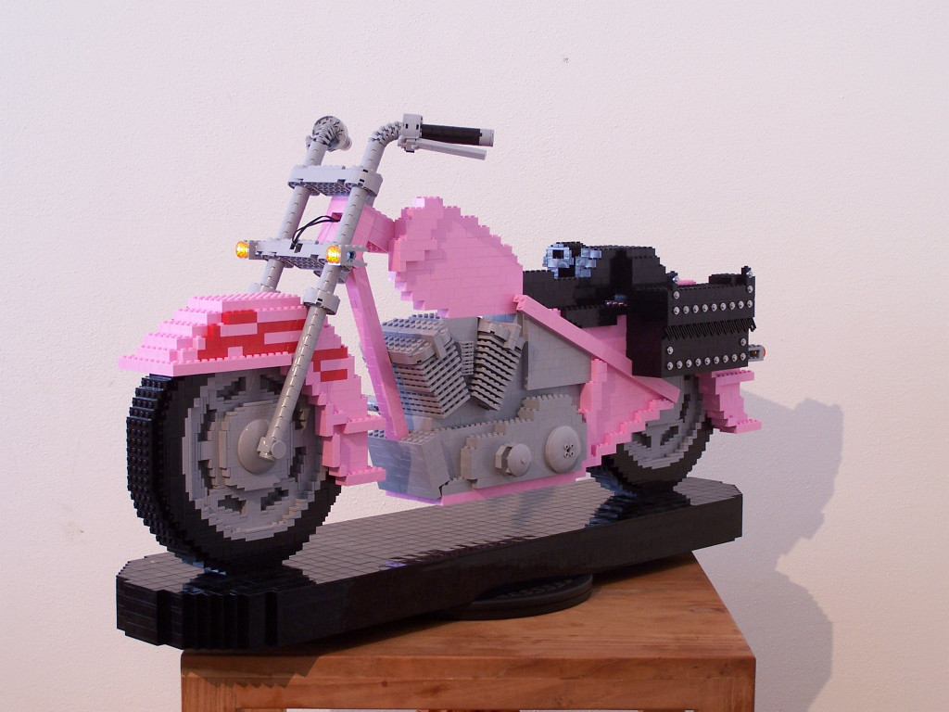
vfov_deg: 21.9
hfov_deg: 29.0
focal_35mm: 67
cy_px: 356
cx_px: 474
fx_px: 1837
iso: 80
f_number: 3.2
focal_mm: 11.1
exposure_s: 1/3
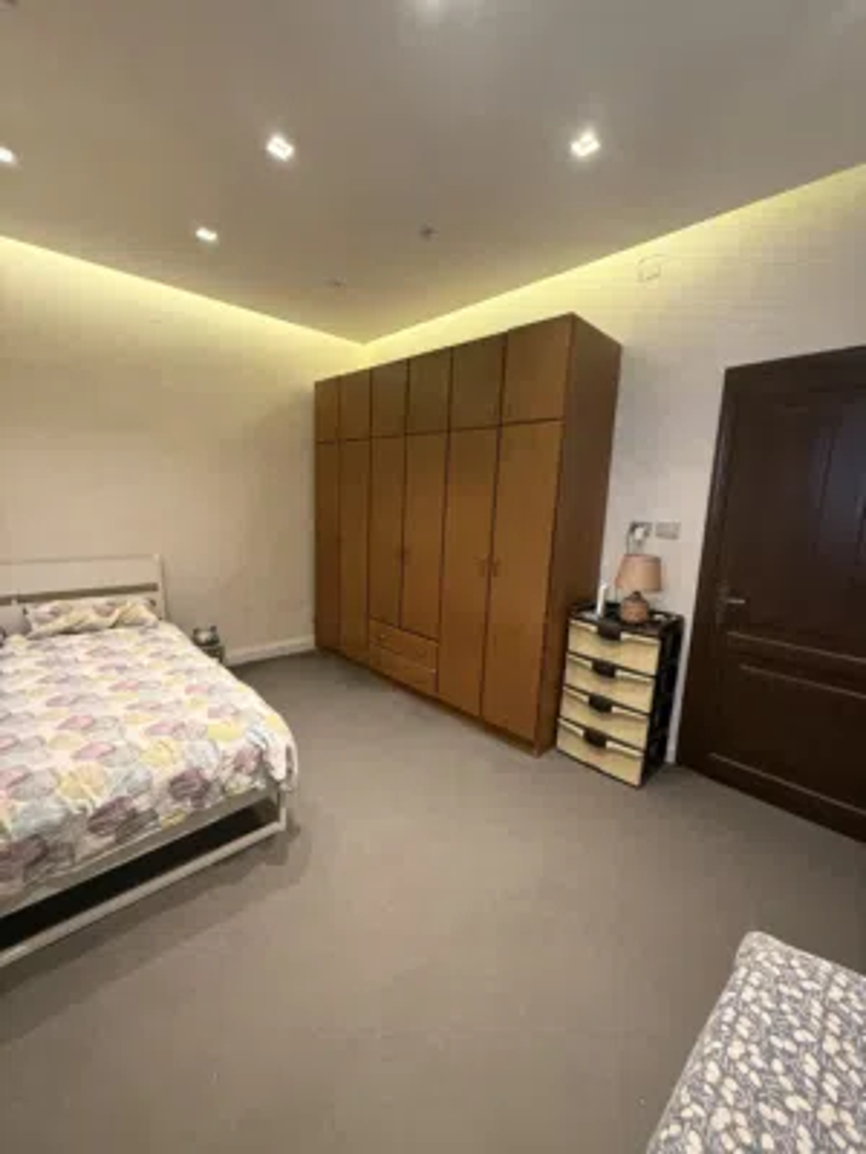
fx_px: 467
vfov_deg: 102.1
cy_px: 577
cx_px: 433
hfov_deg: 85.7
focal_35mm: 14
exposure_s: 1/50
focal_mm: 2.22
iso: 320
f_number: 2.2
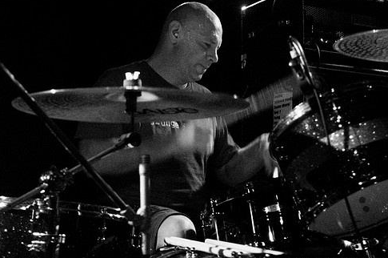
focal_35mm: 79
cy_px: 117
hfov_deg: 25.7
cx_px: 205
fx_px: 850
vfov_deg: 17.2
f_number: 2.8
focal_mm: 44
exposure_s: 1/50
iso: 1600
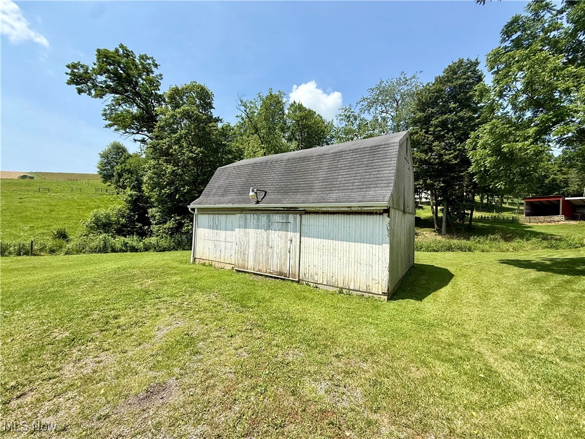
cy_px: 220
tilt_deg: +2.6
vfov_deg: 85.7
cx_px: 292
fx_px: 237
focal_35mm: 14
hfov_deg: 102.1
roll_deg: -2.4
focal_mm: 2.22
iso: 50
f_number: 2.2
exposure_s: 1/1961
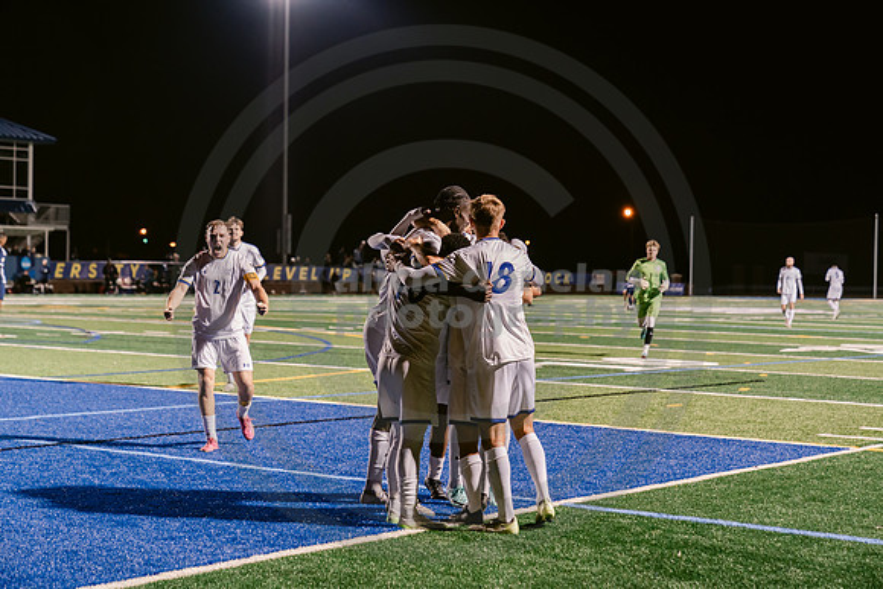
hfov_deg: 28.8
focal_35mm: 70
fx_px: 1717
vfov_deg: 19.5
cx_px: 442
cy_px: 294
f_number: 3.2
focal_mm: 70
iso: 2500
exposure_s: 1/250
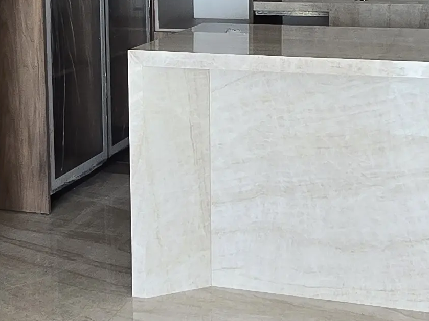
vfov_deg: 22.3
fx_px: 768
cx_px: 244
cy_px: -34
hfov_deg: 31.2
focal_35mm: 62
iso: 100
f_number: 2.2
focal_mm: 2.2
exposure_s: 1/120
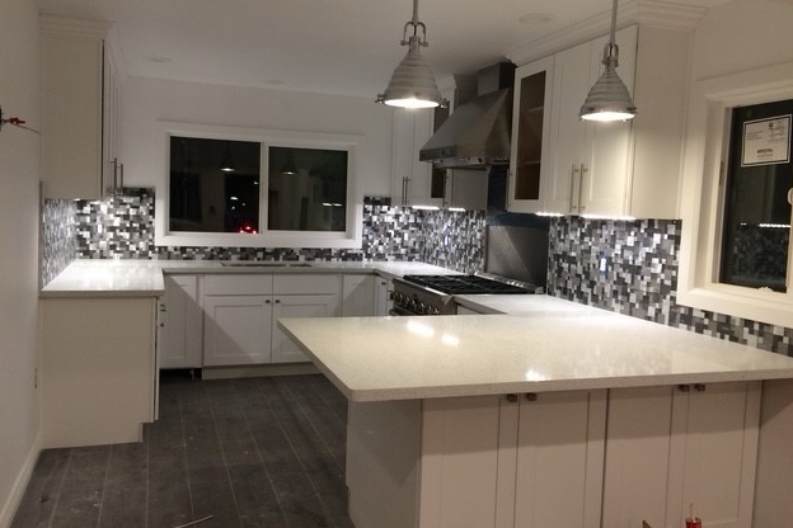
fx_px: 705
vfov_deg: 41.1
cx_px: 393
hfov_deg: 58.7
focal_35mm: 32
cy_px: 258
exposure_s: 1/30
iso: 80
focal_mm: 4.12
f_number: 2.2
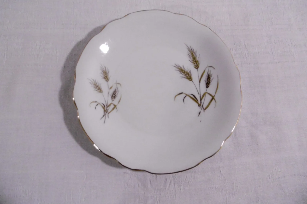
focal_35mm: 25
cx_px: 154
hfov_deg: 71.5
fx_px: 213
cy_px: 94
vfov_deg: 51.2
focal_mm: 4.3
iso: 400
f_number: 3.1
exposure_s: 1/30
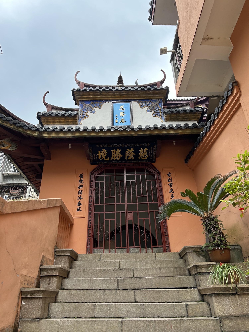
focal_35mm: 26
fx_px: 249
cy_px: 166
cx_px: 124
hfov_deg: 53.1
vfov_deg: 67.3
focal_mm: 5.7
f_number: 1.5
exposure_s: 1/654
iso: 50
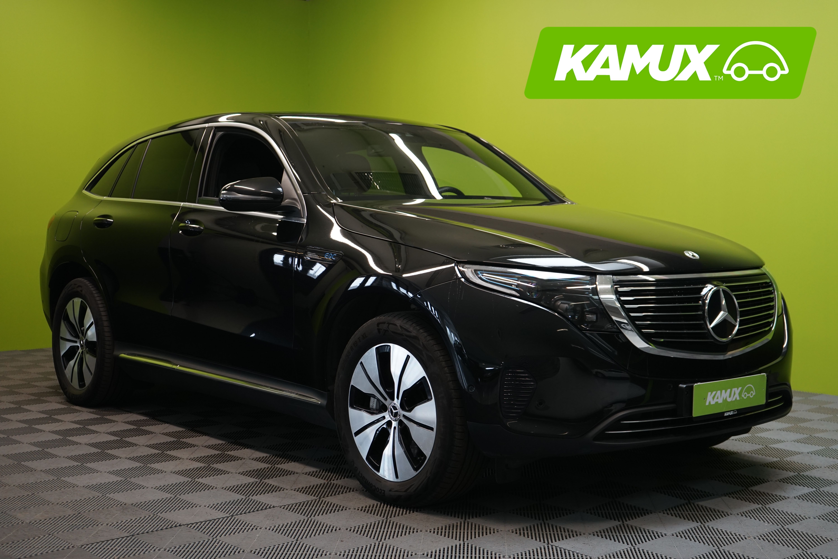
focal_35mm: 48
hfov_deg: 41.1
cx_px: 419
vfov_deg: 28.1
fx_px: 1117
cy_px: 280
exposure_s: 1/30
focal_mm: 48
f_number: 4.5
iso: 640
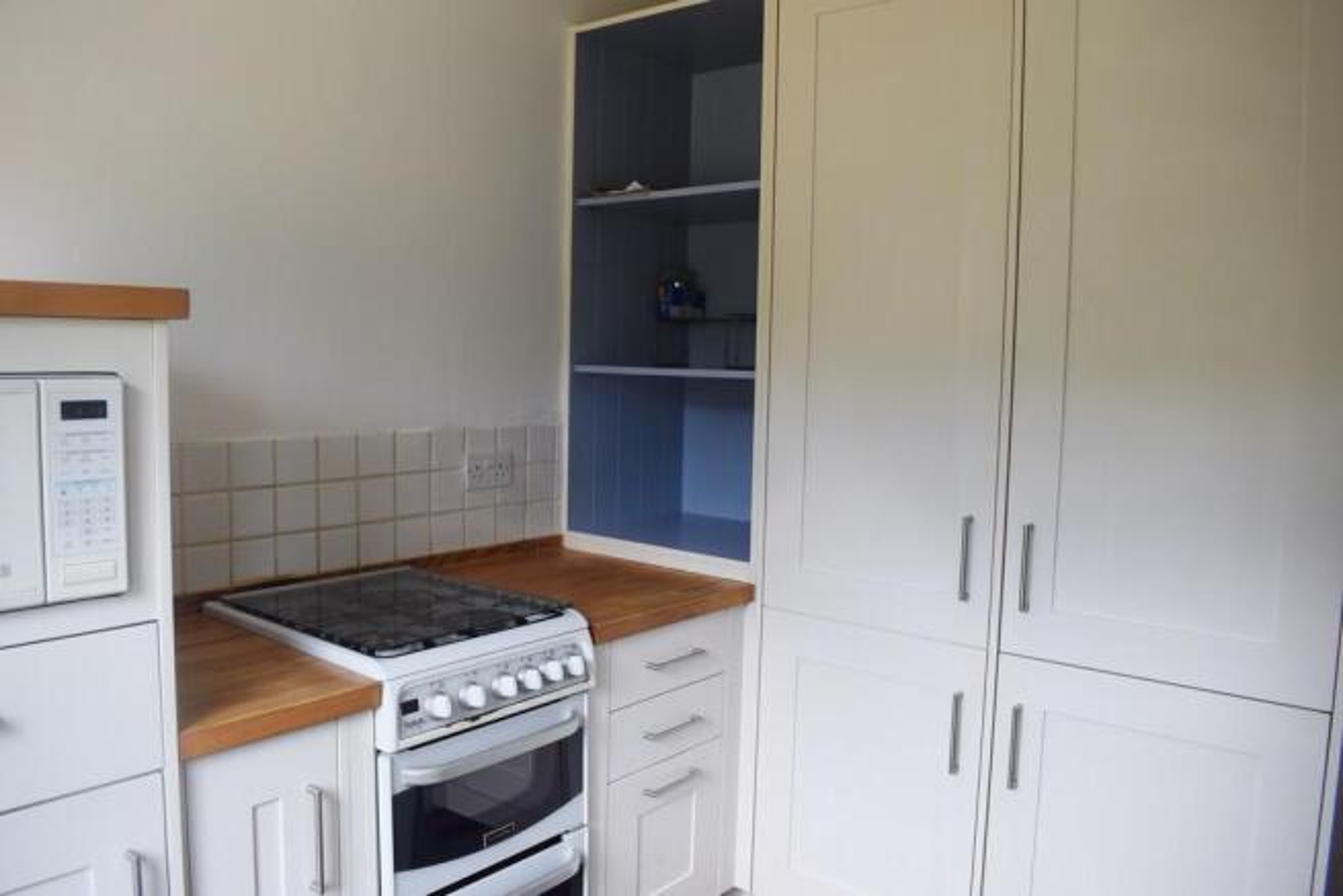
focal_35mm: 27
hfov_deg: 67.4
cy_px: 448
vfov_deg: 48.0
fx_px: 1007
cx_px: 672
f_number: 5.6
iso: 400
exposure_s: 1/125
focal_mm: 18
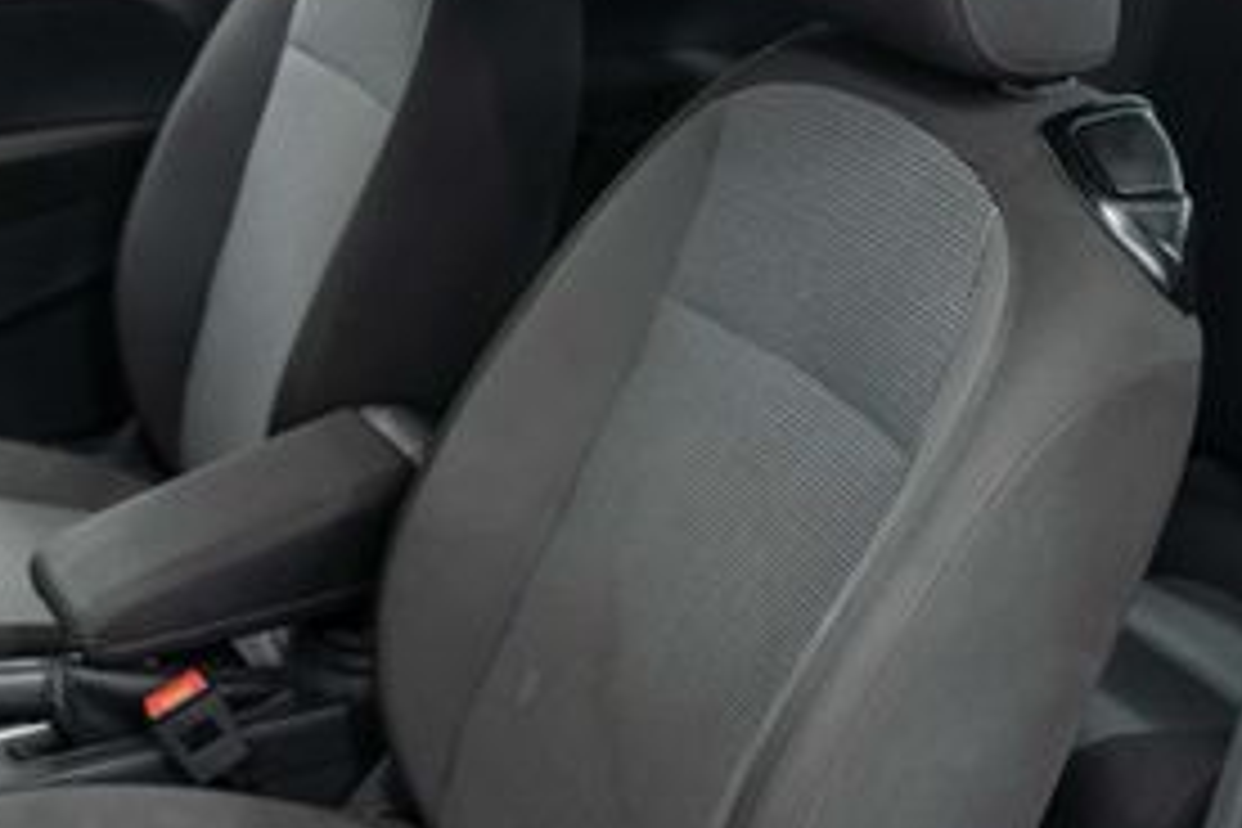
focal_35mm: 65
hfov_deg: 30.9
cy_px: 605
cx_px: 504
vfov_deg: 20.8
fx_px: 2242
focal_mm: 28
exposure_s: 1/40
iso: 800
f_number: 3.2
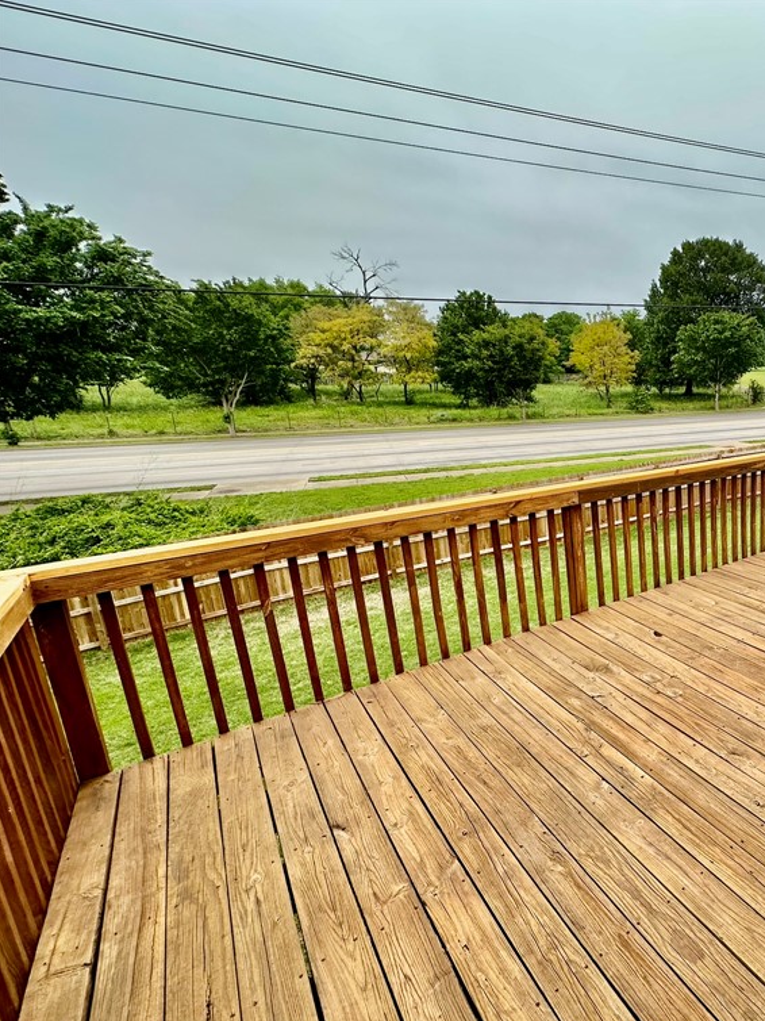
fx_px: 560
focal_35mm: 19
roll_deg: -0.8
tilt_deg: -14.2
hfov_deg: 58.8
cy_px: 514
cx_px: 687
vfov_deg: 84.7
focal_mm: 2.22
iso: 40
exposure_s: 1/342
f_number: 2.2
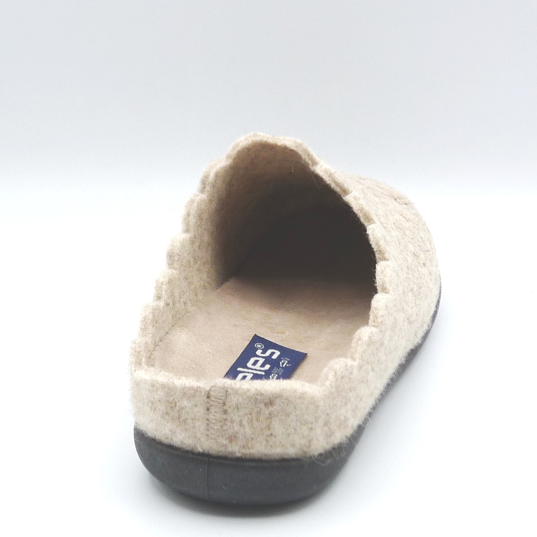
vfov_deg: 30.0
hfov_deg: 30.0
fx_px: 1000
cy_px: 269
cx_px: 288
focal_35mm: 57
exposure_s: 1/200
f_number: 4.5
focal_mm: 4.8
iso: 100
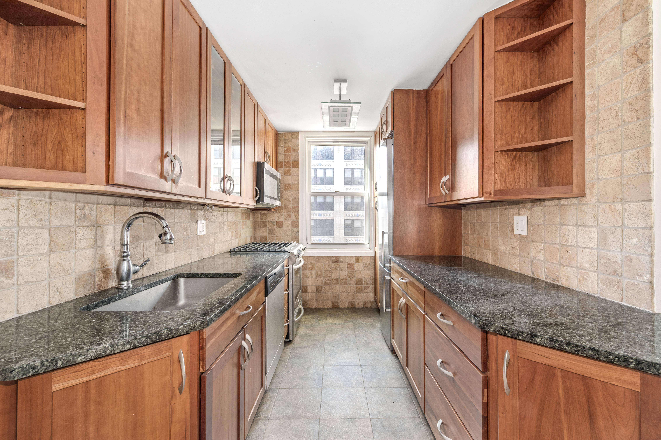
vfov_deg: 81.1
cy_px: 220
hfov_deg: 104.3
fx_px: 257
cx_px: 330
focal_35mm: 14
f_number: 14
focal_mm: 14
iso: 250
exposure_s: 6
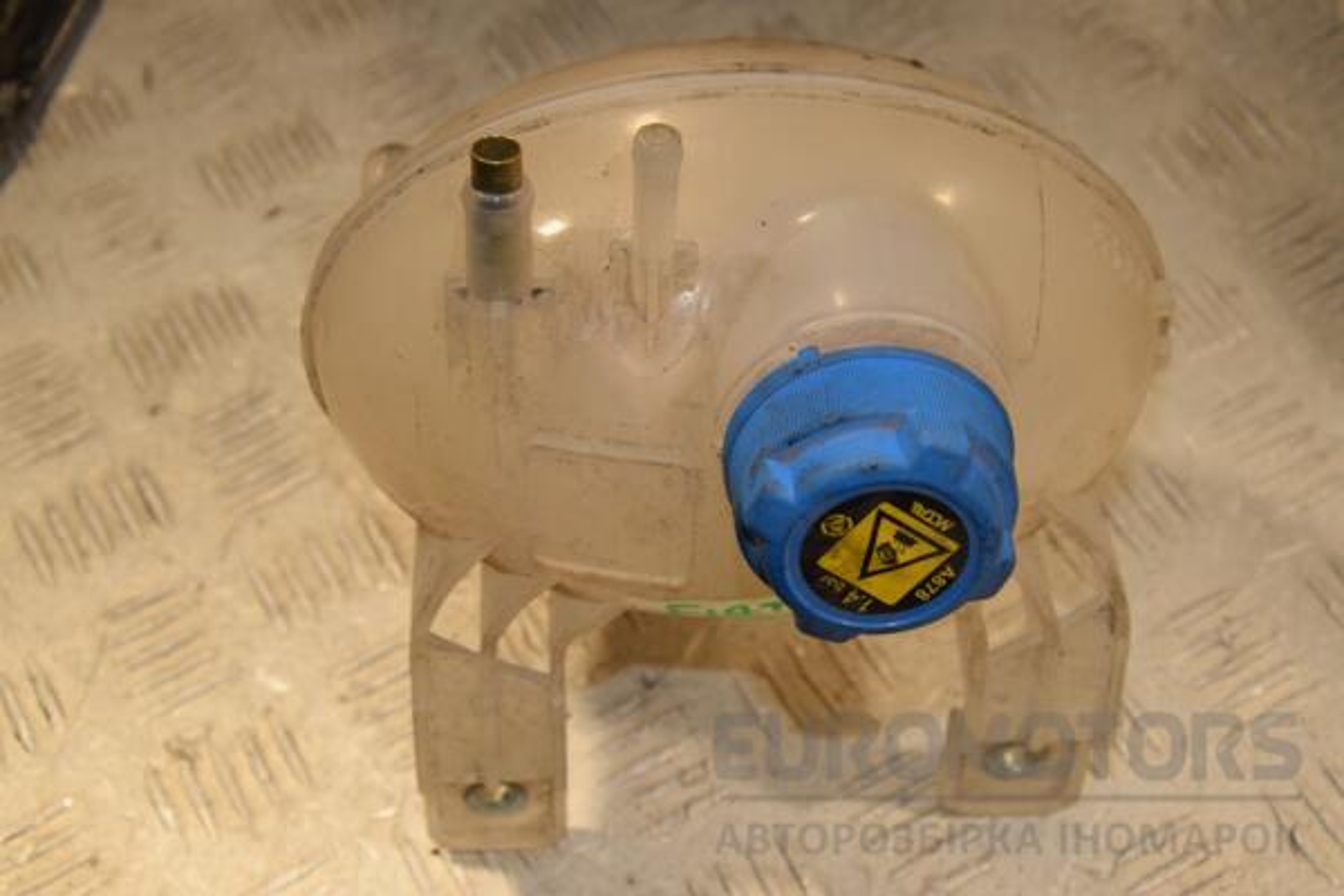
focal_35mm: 68
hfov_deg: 29.9
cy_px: 448
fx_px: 2520
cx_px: 672
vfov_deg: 20.2
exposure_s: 1/200
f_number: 7.1
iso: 800
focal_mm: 45
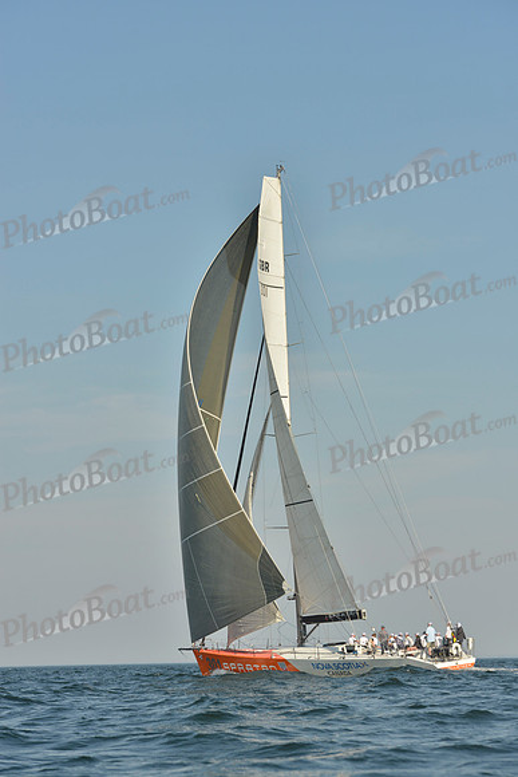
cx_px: 259
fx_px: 2049
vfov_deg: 21.5
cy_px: 388
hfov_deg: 14.4
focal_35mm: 95
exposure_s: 1/1000
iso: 200
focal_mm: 95
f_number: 9
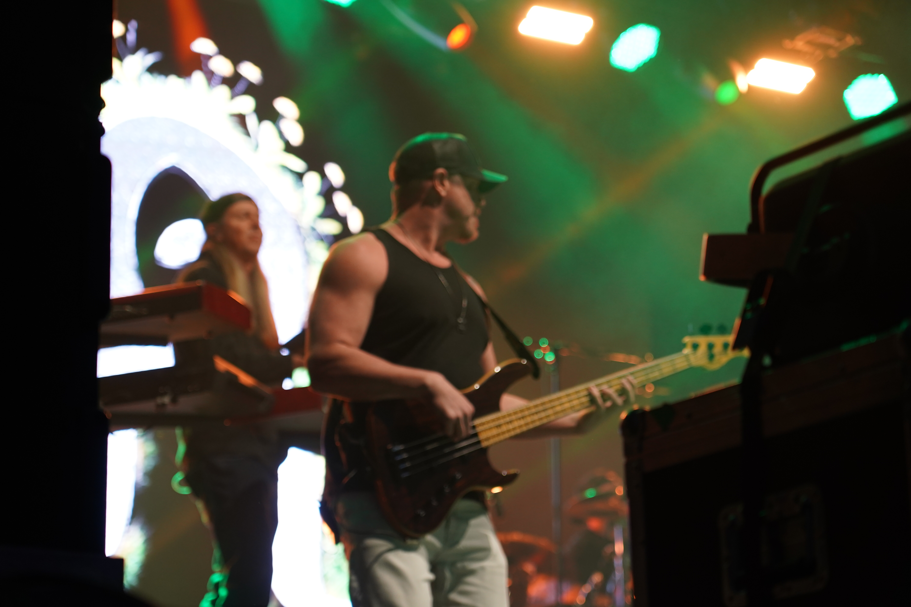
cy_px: 304
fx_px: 2657
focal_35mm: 105
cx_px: 456
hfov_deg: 19.5
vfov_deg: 13.0
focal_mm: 105
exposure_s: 1/160
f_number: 4
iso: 1250
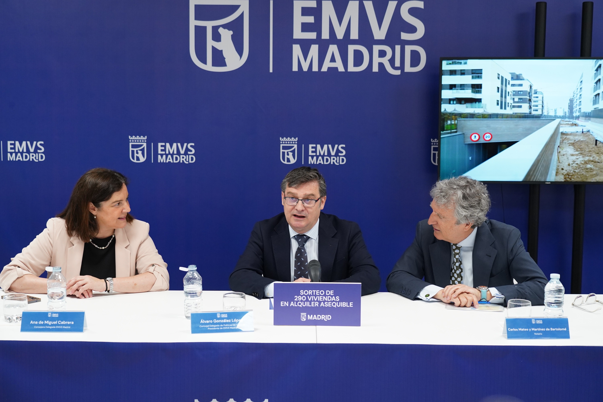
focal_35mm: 52
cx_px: 302
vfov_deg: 26.0
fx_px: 871
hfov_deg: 38.2
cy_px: 201
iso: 2500
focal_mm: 52
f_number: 4
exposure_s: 1/200
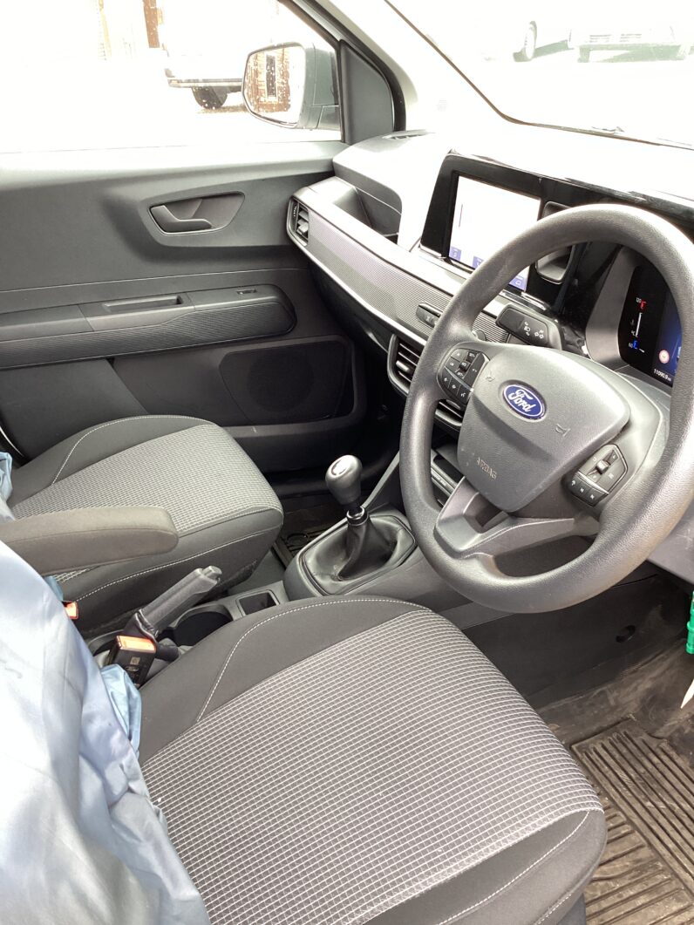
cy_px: 462
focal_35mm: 31
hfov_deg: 45.5
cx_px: 347
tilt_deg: -29.8
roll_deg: +2.9
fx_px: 829
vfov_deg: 58.3
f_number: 2.4
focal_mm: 3.3
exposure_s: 1/60
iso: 160
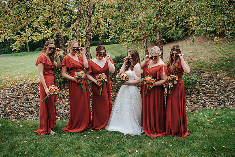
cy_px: 80
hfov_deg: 52.7
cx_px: 119
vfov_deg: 36.6
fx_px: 237
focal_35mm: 36
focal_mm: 35
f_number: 2.8
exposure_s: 1/640
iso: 100
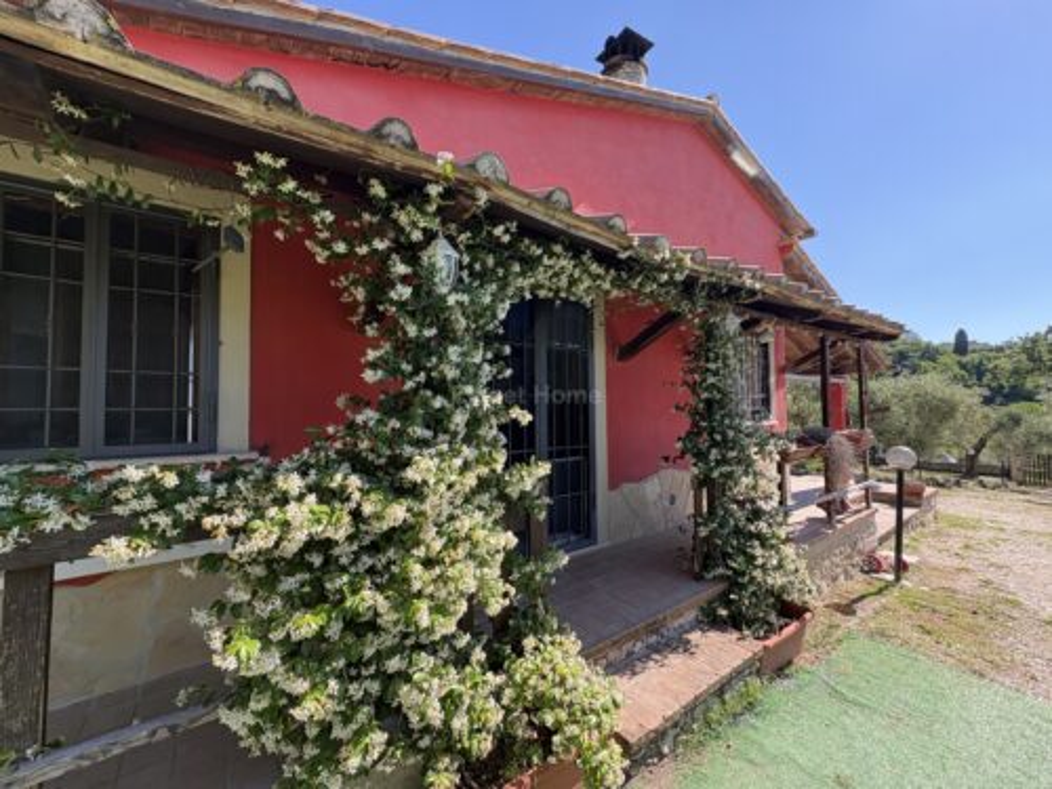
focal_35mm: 14
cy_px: 394
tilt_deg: +1.2
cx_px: 526
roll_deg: +1.0
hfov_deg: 102.1
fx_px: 425
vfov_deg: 85.7
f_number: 2.2
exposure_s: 1/306
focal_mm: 2.22
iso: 64
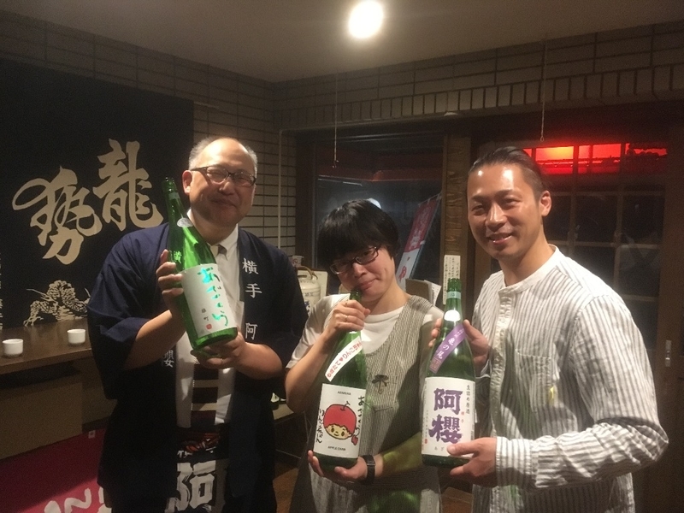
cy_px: 256
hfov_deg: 61.7
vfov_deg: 48.2
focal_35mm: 29
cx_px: 342
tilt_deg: -4.6
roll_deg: -1.3
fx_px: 573
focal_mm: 4.15
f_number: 2.2
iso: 250
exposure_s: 1/15
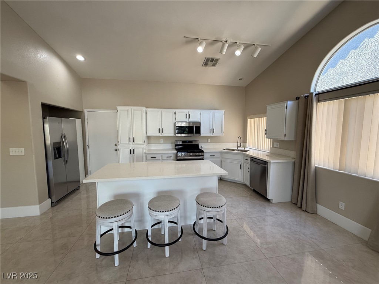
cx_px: 190
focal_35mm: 14
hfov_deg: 102.1
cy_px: 142
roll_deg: +0.3
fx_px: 153
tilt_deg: -5.4
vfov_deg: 85.7
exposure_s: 1/120
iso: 125
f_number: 2.2
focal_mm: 2.22
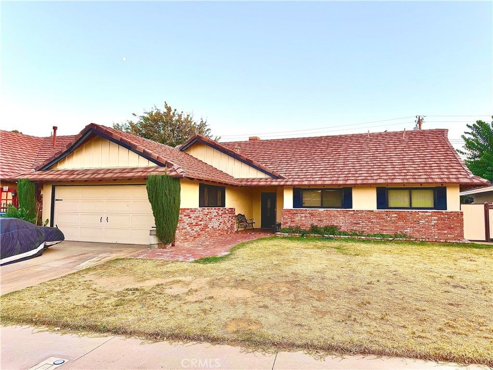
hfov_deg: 71.6
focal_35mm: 24
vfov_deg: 56.8
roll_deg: +0.6
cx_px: 246
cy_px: 185
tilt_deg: +3.8
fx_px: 342
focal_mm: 6.76
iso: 80
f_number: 1.78
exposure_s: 1/361
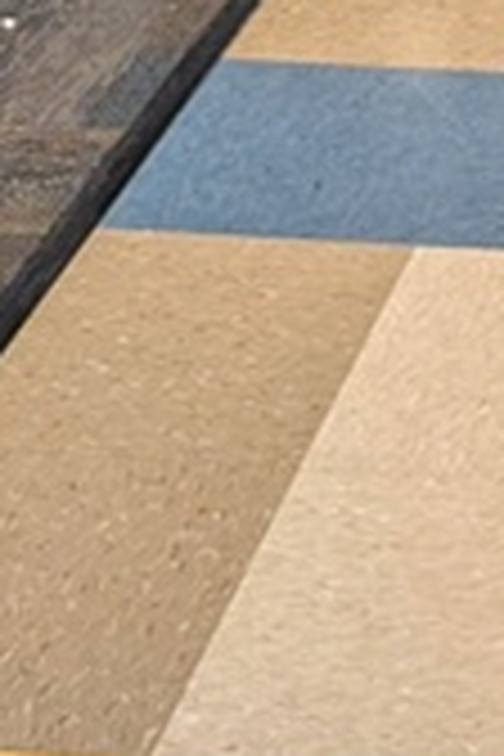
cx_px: 1256
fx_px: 2499
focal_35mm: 119
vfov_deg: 15.4
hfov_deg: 9.9
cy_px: -490
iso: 584
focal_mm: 4.53
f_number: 1.7
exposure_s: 1/120
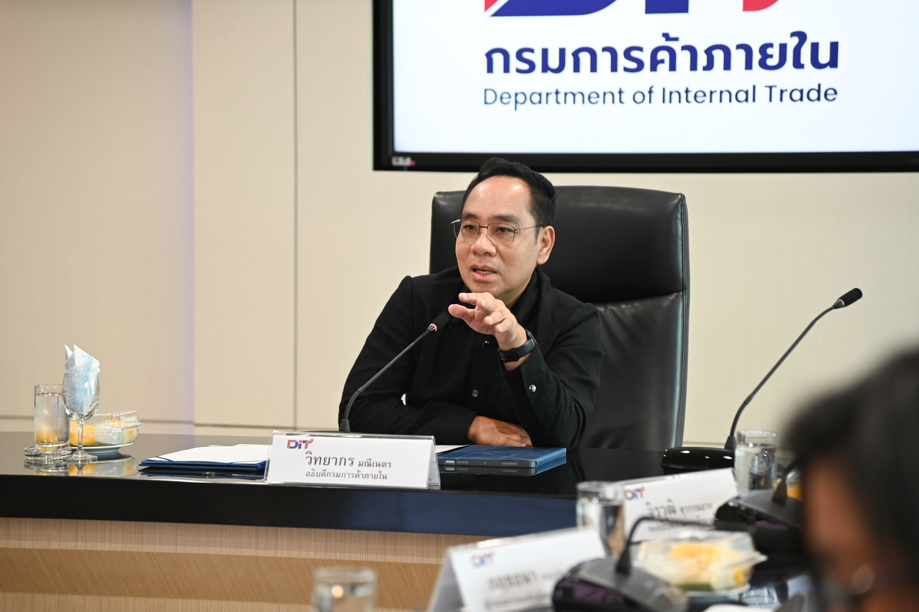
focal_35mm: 120
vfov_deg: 11.4
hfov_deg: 17.1
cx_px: 460
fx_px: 3061
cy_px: 306
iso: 1000
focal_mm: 120
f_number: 4
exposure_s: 1/125
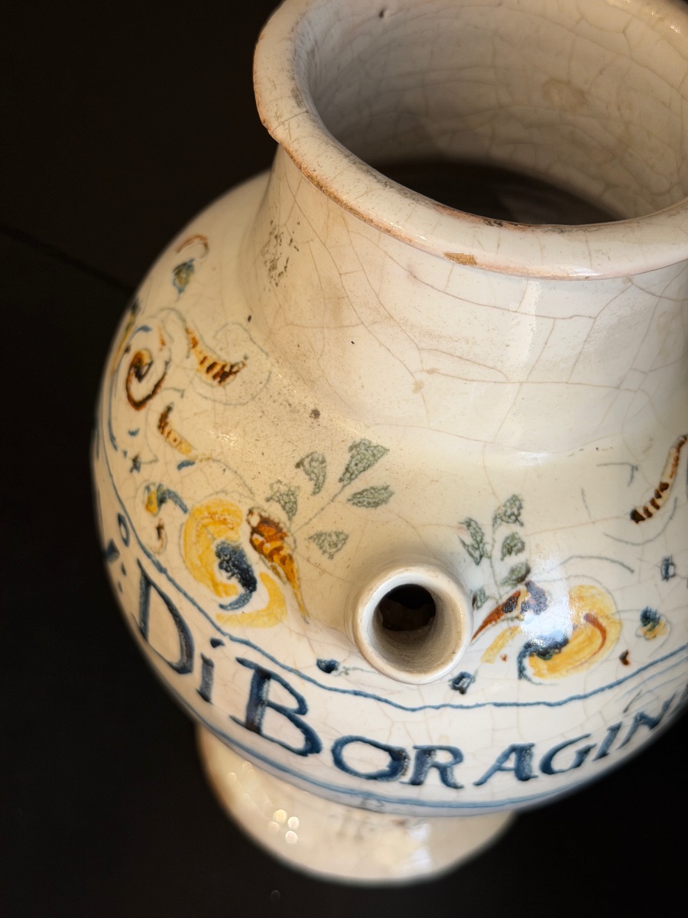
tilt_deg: -49.8
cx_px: 344
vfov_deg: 39.7
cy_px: 459
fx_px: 1272
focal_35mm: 48
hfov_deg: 30.3
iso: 100
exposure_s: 1/50
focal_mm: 6.76
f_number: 1.78
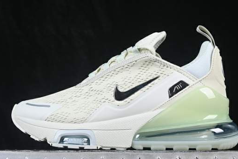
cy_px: 80
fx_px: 707
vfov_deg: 12.8
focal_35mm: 107
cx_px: 123
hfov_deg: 19.1
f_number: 8
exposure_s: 1/80
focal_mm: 50
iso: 160
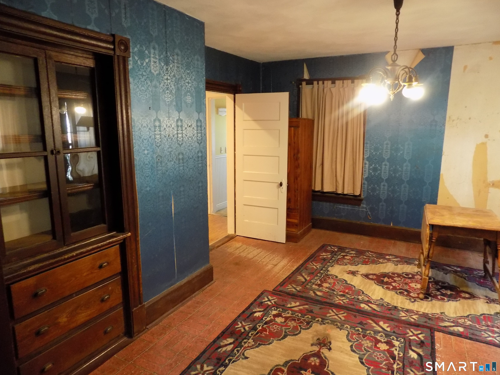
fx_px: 332
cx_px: 250
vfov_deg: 58.9
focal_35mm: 23
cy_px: 188
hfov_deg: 73.9
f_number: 3.1
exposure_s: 1/13
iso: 400
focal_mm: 4
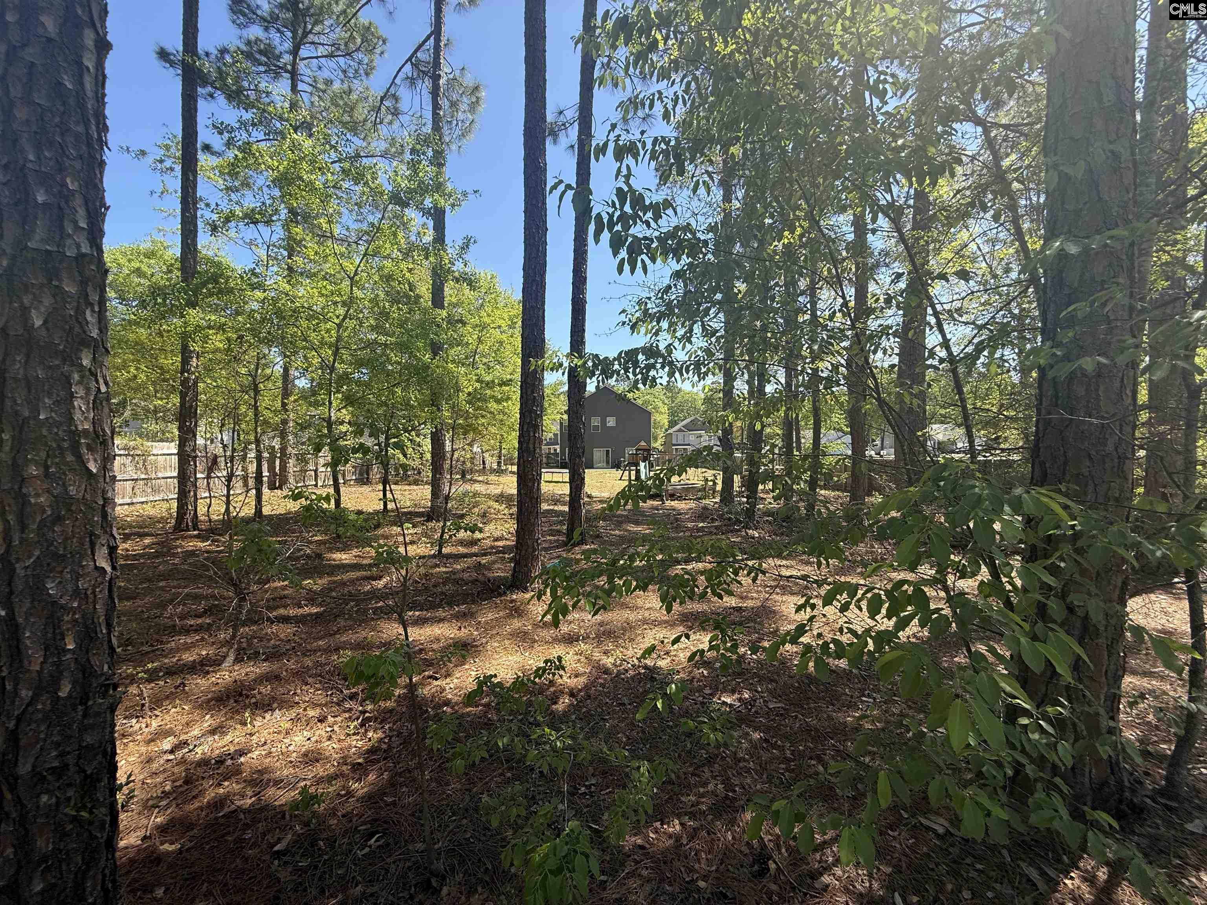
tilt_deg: -0.5
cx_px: 604
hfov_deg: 102.1
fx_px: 488
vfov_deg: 85.7
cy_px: 452
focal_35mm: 14
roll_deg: -0.1
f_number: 2.2
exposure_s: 1/607
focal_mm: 2.22
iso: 50
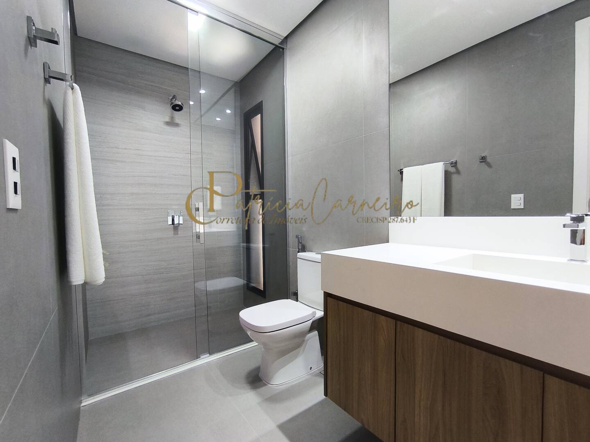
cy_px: 221
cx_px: 295
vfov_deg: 78.1
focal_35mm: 16
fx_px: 273
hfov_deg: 94.5
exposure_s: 1/40
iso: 200
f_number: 2.2
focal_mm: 1.65
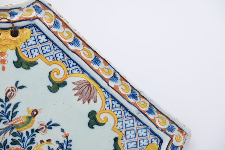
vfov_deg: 6.9
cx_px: 112
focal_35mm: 200
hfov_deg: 10.3
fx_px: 1250
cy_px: 75
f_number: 10
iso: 100
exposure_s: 1/25
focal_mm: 200
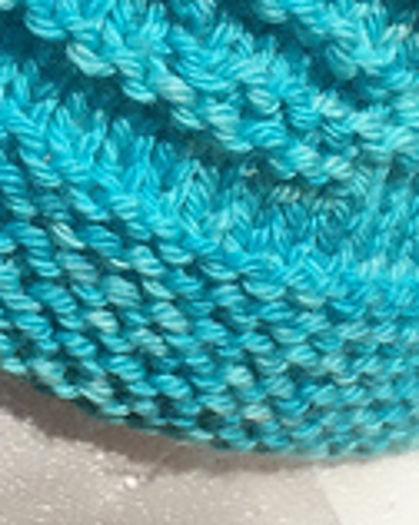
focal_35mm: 115
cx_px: 110
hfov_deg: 13.3
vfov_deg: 16.5
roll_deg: +26.5
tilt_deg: -16.5
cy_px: 70
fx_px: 1786
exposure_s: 1/4405
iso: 32
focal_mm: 4.15
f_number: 2.2
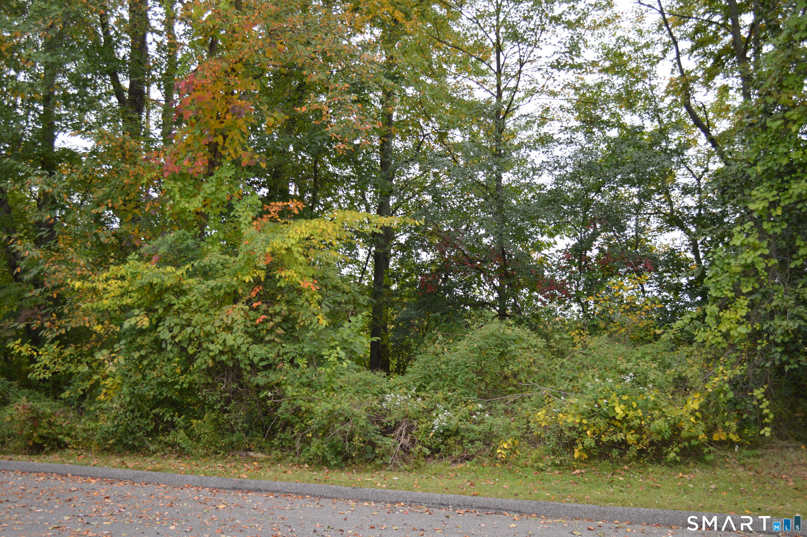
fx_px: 874
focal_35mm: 39
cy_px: 268
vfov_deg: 34.2
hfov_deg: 49.6
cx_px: 404
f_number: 4.2
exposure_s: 1/125
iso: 180
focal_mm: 26
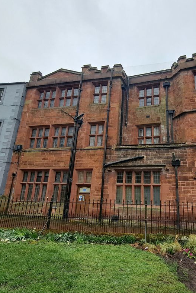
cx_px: 143
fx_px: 155
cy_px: 148
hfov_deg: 61.5
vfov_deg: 86.9
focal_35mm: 19
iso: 50
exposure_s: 1/294
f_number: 2.2
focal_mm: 1.74
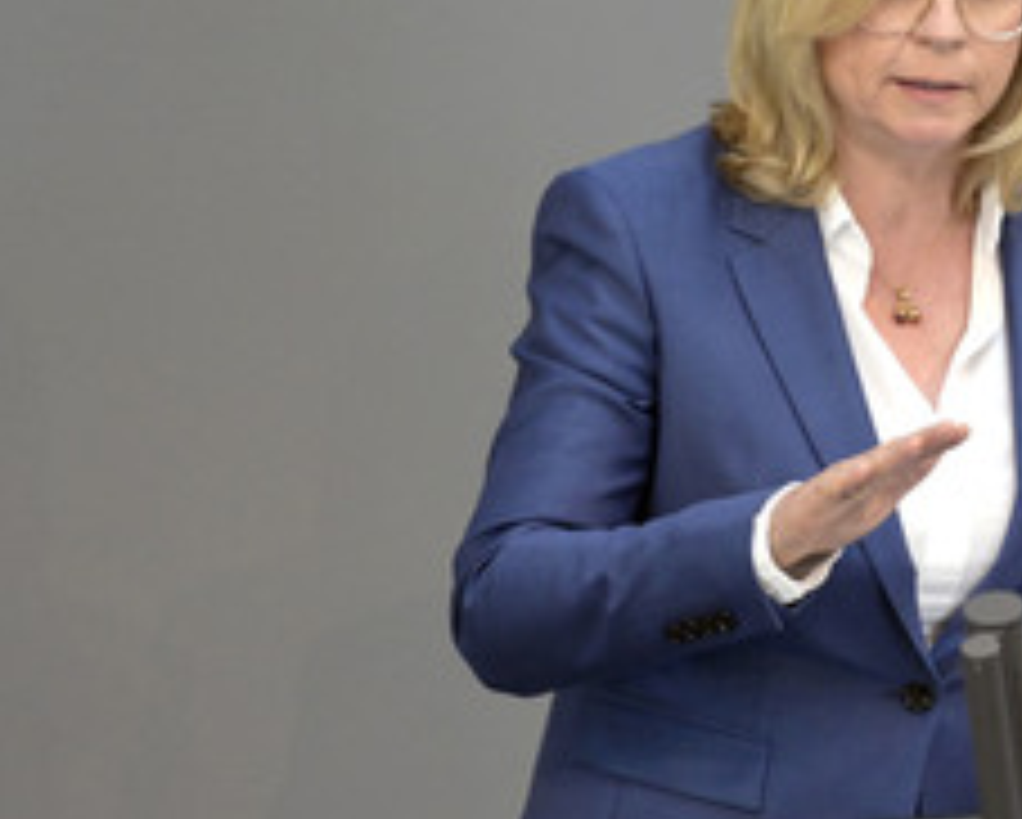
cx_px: 903
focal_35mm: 782
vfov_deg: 2.0
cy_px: 382
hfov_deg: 2.5
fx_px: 23674
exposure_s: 1/500
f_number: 5.6
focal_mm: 420
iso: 8000
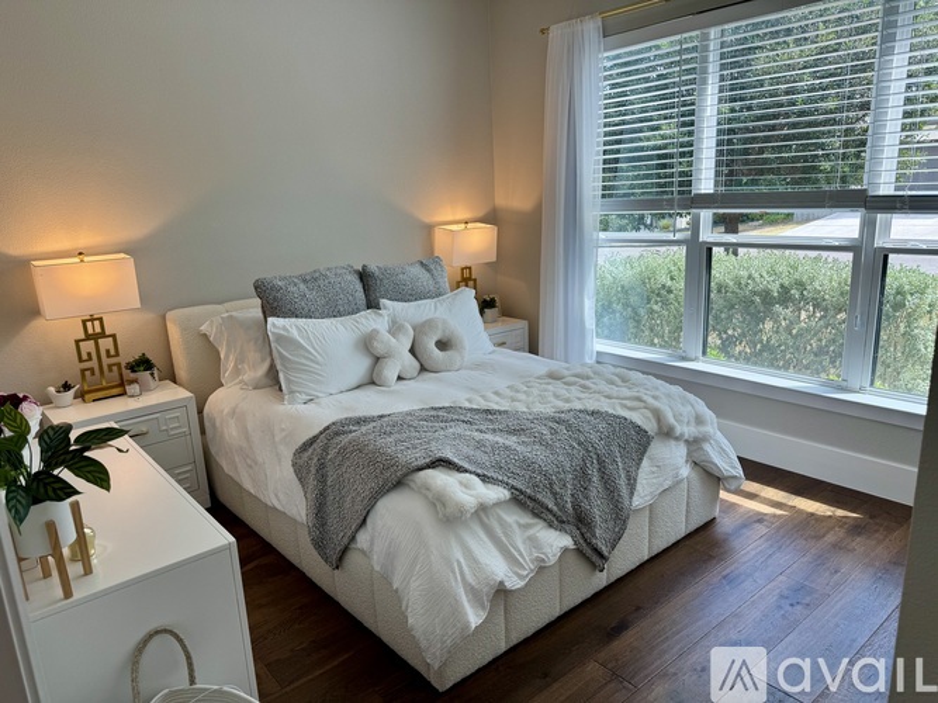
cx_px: 469
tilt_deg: -14.9
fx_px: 650
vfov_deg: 56.8
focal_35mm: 24
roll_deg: +2.8
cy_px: 352
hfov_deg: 71.6
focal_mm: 6.76
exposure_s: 1/140
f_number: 1.78
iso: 64
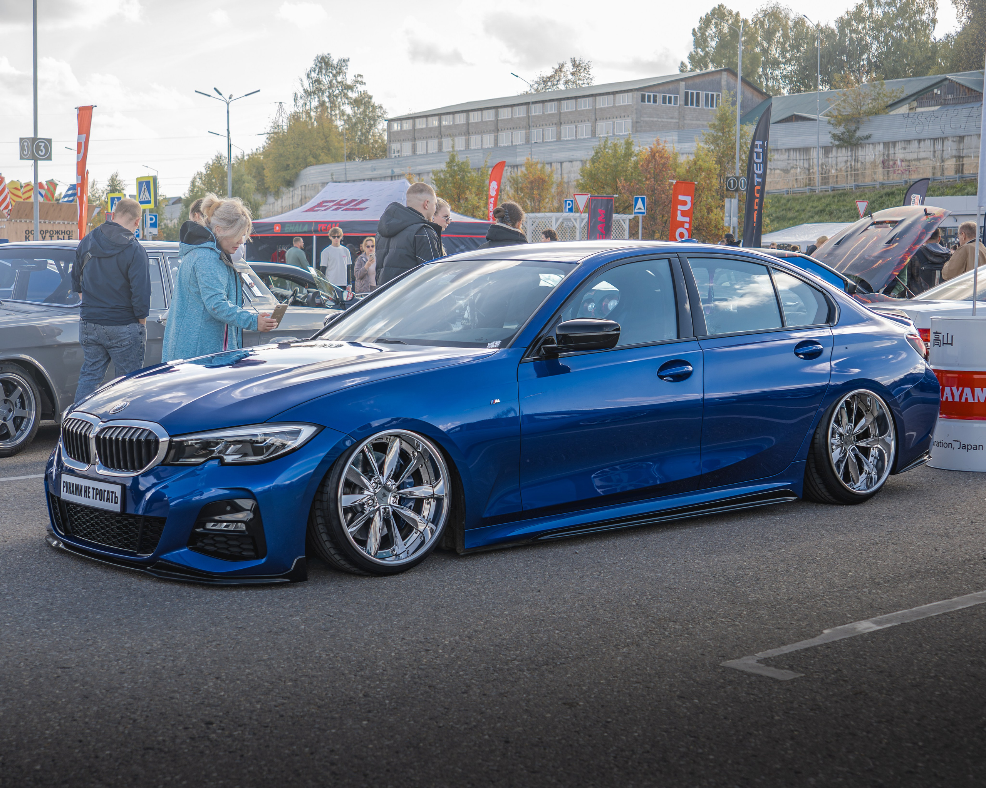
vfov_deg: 28.0
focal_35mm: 54
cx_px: 482
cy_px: 387
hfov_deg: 34.6
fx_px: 1583
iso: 100
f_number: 2.8
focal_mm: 28.4
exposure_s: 1/400
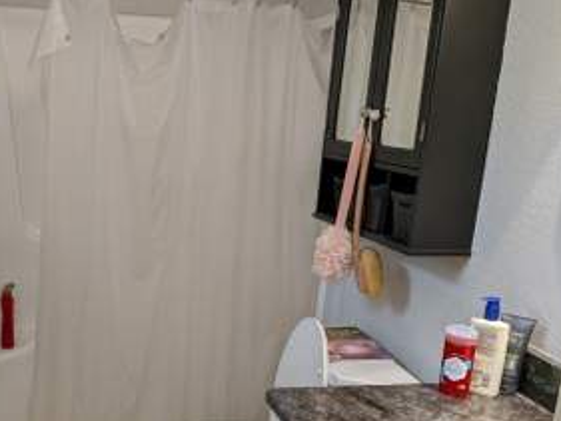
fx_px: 665
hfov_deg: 44.8
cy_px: 293
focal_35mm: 41
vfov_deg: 34.7
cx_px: 168
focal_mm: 4.53
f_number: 1.7
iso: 270
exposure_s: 1/60
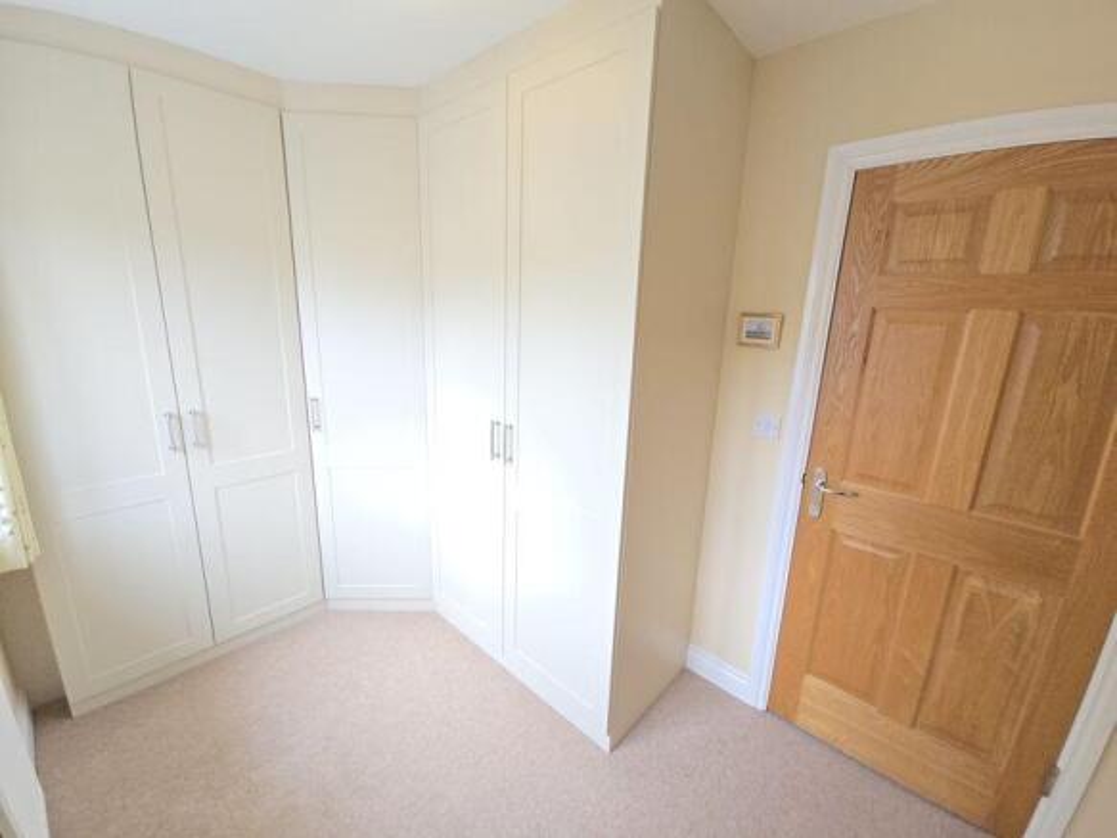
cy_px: 419
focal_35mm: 13
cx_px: 558
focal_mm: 2.2
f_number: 2.2
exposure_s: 1/50
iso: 160
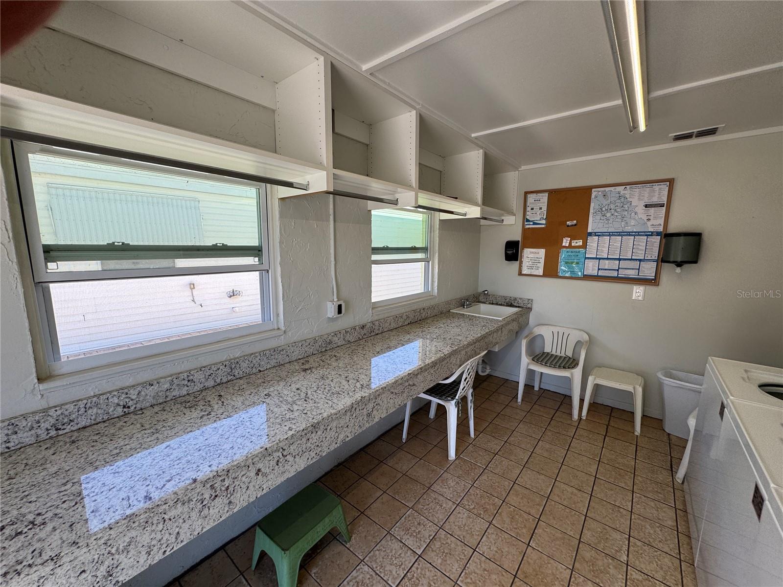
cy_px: 294
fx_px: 317
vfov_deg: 85.7
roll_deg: -0.6
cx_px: 392
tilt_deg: -9.0
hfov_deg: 102.1
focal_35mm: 14
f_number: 2.2
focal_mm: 2.22
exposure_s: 1/189
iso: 40
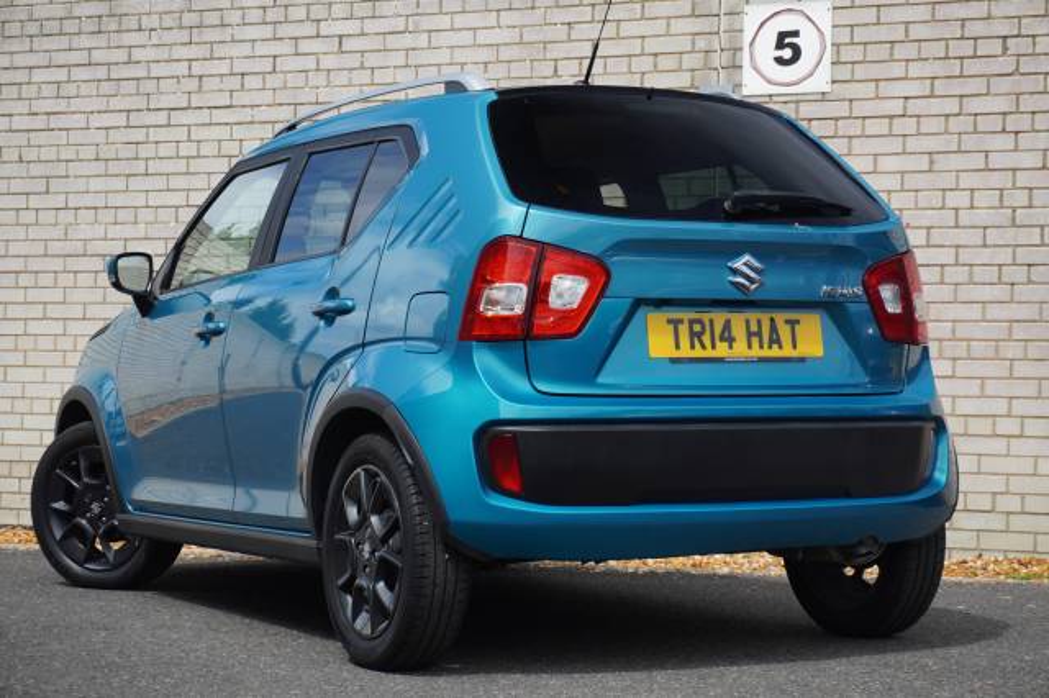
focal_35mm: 75
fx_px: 2184
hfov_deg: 27.0
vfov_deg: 18.2
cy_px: 349
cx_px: 524
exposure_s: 1/200
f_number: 6.3
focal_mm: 50
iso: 100
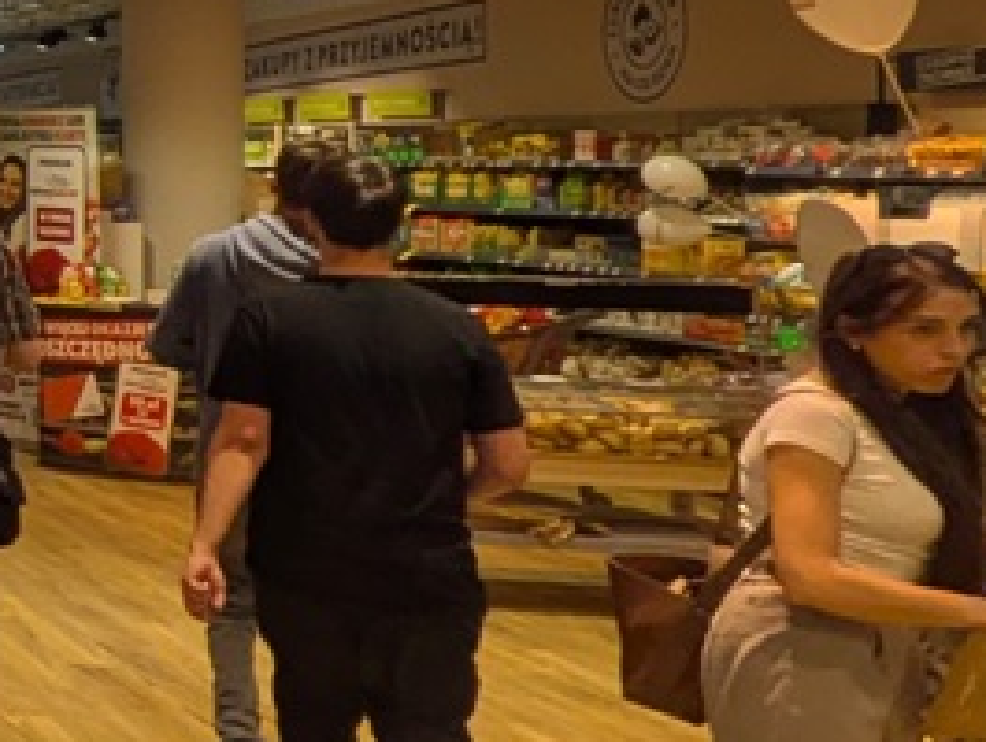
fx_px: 2081
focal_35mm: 73
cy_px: 104
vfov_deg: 19.9
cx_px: -1251
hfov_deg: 16.1
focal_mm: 1.83
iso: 49
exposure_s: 1/104
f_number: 2.2
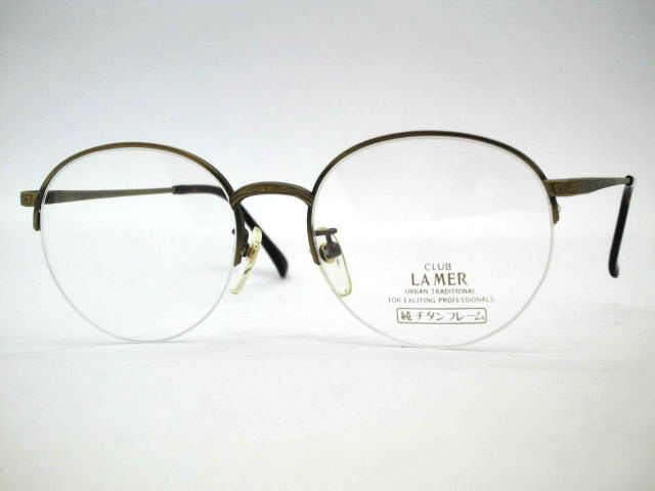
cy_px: 246
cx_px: 328
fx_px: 1381
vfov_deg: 20.2
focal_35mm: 73
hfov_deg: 26.7
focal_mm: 13
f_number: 4.4
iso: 100
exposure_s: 1/60
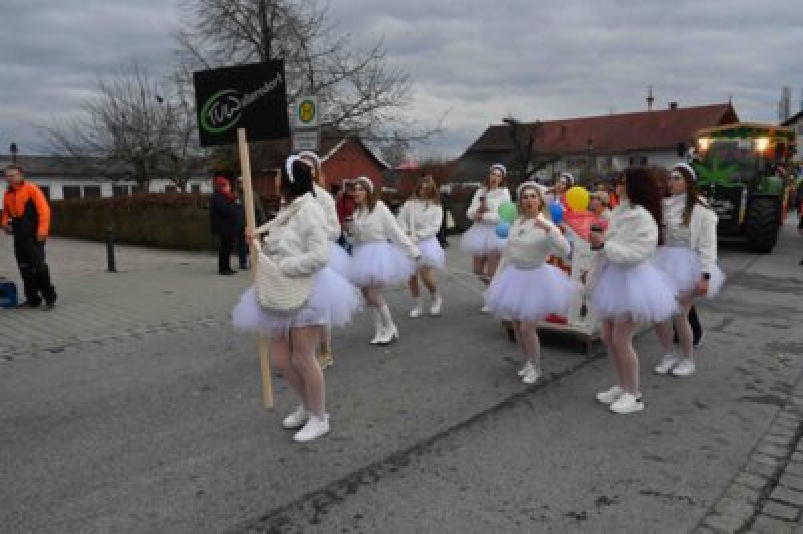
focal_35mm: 29
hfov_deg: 63.7
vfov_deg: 44.9
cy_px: 267
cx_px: 402
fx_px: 646
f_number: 16
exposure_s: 1/1000
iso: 2500
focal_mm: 29
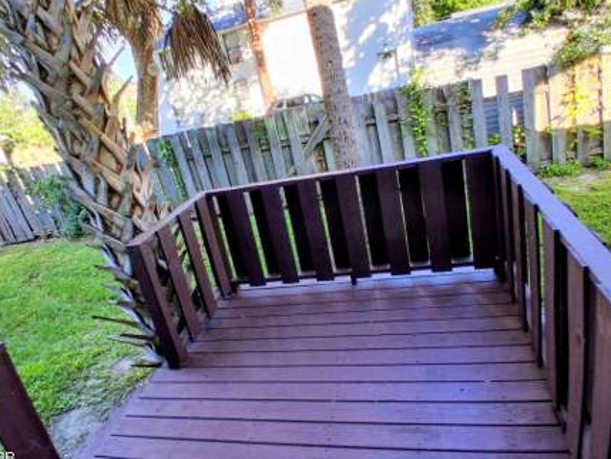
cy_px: 224
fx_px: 335
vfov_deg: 68.7
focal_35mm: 19
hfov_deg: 84.5
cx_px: 279
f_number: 2.2
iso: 50
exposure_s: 1/145
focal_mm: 1.4
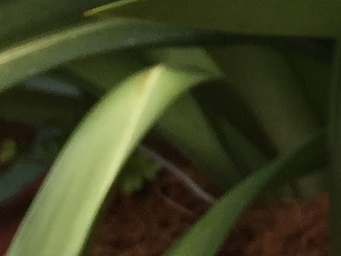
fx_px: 1743
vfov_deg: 8.2
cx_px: 646
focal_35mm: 177
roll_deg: +0.5
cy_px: -147
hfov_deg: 10.4
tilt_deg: -9.4
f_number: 2.2
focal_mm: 4.15
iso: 32
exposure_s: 1/110
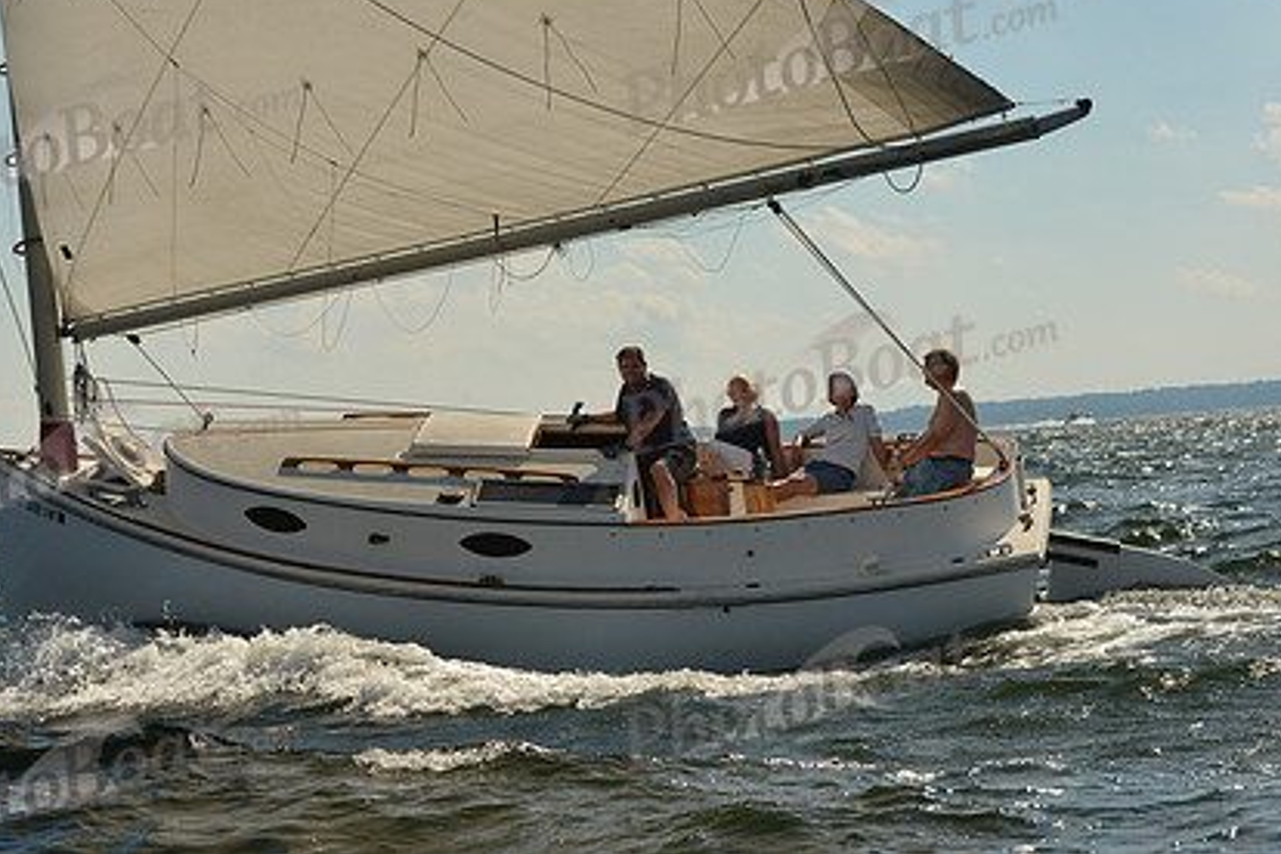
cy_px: 258
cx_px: 464
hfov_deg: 20.8
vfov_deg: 13.9
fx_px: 3487
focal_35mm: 98
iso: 500
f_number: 9
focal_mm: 70
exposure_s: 1/1000
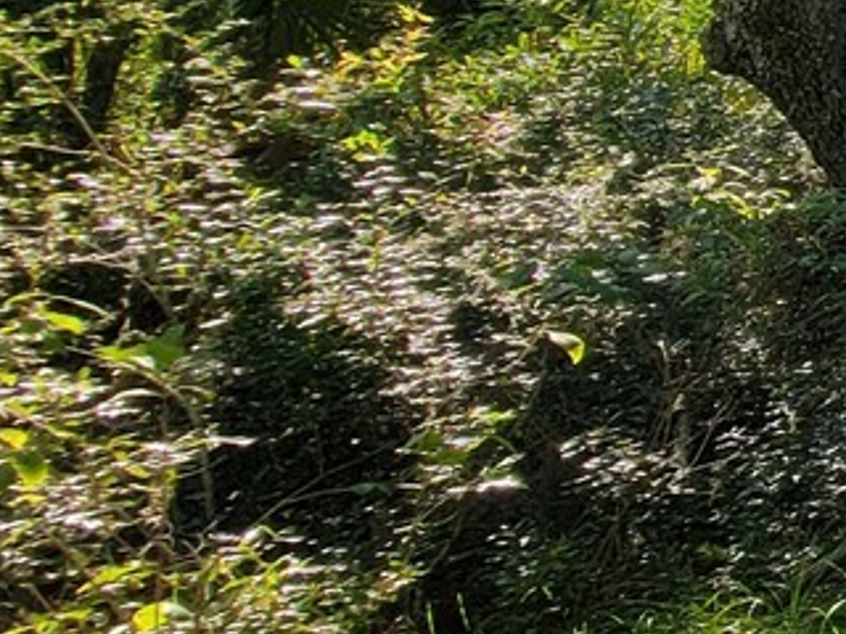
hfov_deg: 15.6
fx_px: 1589
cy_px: 16
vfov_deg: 21.8
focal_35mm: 65
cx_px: 1999
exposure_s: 1/501
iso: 50
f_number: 2.2
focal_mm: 2.2
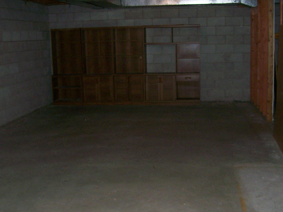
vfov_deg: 30.2
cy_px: 117
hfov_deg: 39.6
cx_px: 148
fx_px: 392
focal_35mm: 48
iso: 140
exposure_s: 1/64
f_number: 2.7
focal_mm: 6
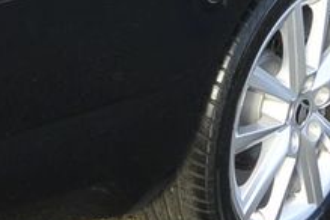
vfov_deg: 10.6
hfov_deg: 16.1
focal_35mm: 126
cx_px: 66
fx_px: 1155
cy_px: -91
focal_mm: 10
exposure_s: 1/200
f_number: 4
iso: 160
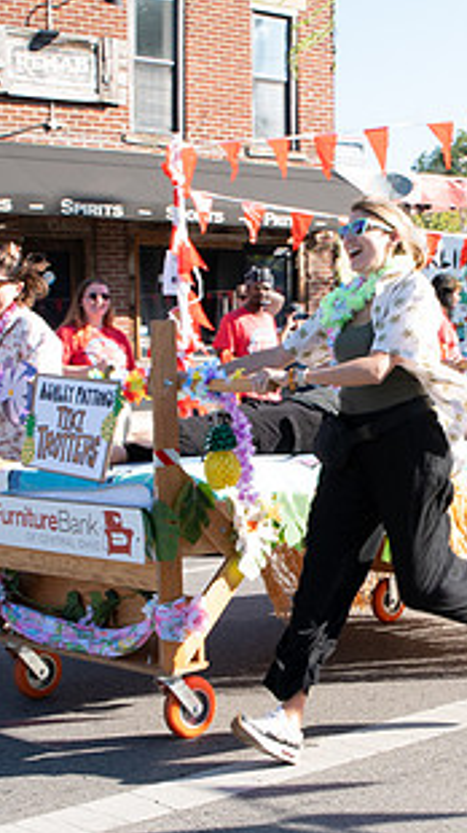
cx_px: 411
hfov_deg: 17.2
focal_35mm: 69
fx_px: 1521
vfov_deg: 30.6
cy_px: 429
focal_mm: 24
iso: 500
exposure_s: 1/200
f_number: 11
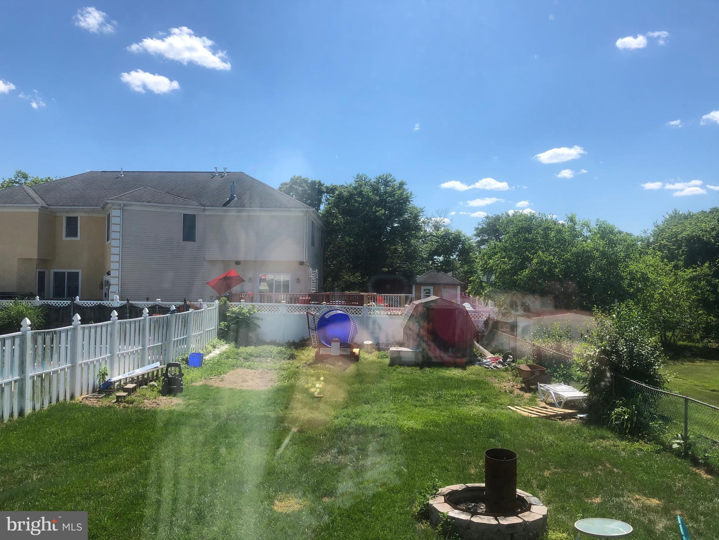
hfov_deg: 63.4
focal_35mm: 28
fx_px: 582
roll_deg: -0.9
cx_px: 360
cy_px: 270
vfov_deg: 49.7
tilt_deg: +1.6
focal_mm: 4
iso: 20
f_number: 1.8
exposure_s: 1/2000
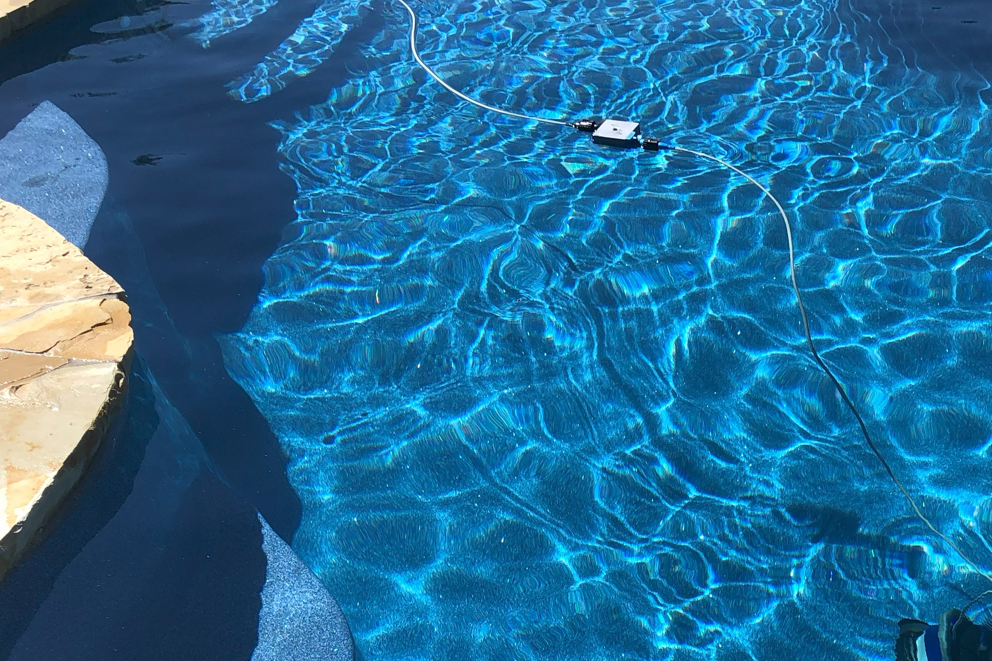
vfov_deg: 24.6
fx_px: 1460
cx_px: 650
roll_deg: +2.3
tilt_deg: -40.0
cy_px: 630
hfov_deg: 37.2
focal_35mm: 53
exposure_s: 1/1473
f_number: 1.8
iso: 20
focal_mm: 3.99
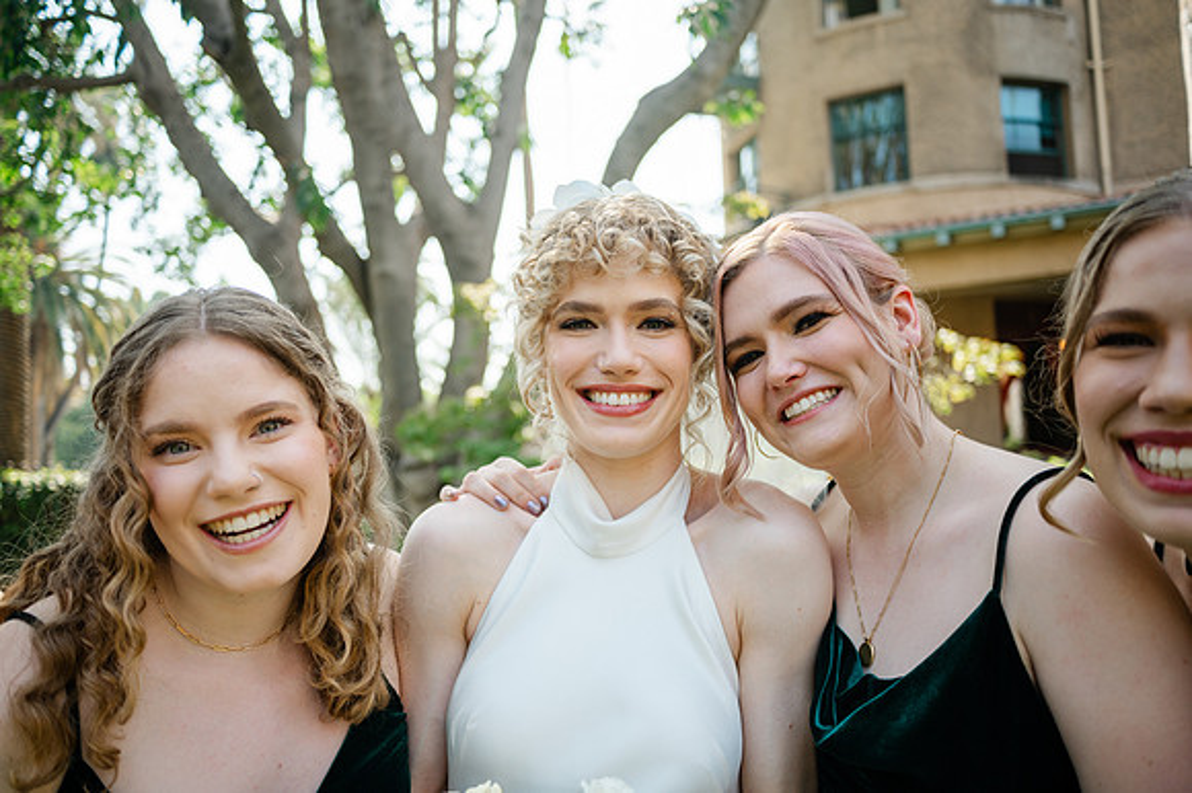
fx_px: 927
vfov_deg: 46.4
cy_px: 396
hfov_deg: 65.5
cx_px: 596
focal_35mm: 28
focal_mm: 28
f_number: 2.8
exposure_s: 1/500
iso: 100
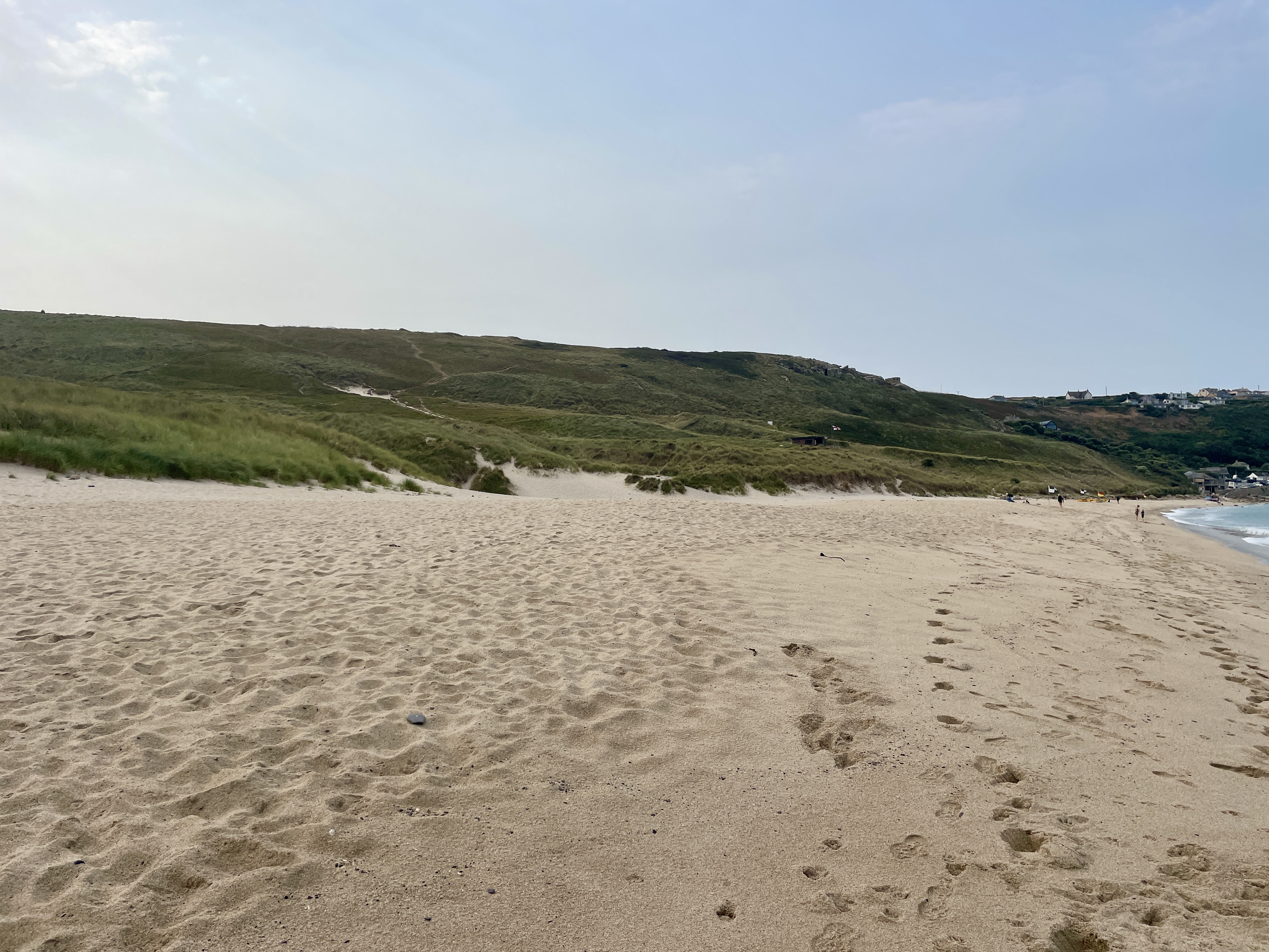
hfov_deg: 67.3
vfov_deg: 53.1
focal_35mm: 26
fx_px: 953
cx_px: 634
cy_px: 476
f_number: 1.6
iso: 32
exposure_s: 1/4292
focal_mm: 4.2
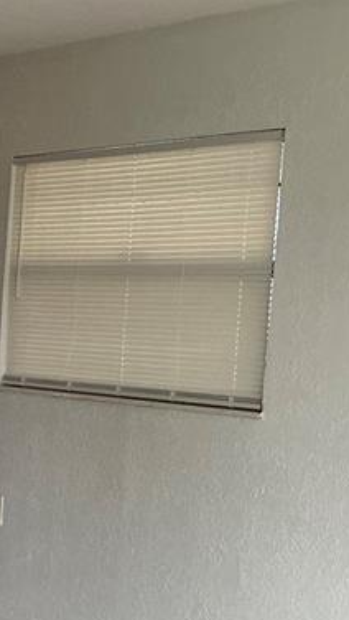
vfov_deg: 25.3
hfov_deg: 13.2
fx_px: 1363
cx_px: -277
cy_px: 473
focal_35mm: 83
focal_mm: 3
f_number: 1.8
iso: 50
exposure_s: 1/122
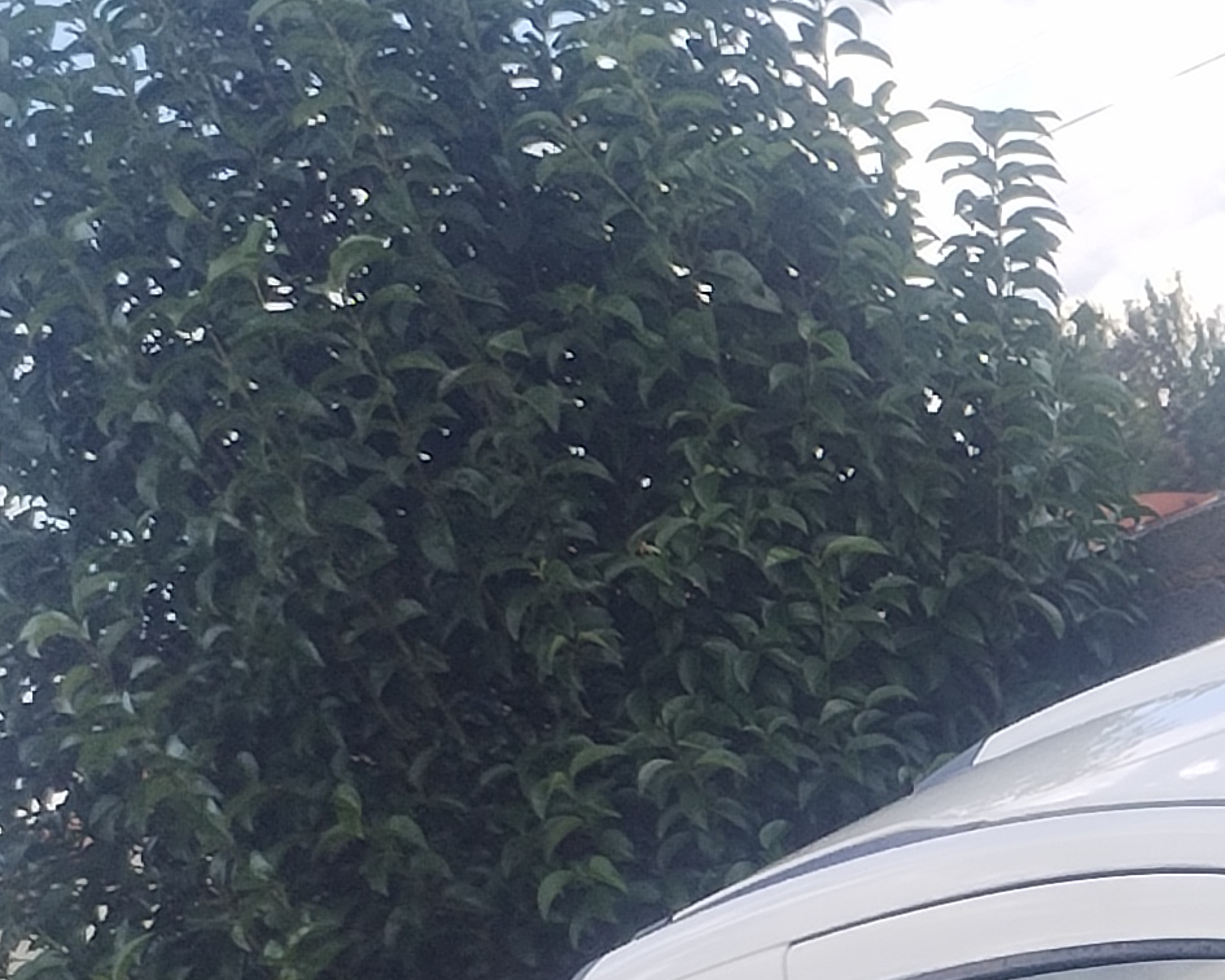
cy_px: 1294
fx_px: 5003
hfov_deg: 12.8
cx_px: 2145
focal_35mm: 138
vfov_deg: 10.9
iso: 100
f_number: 1.8
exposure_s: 1/594
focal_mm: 4.75
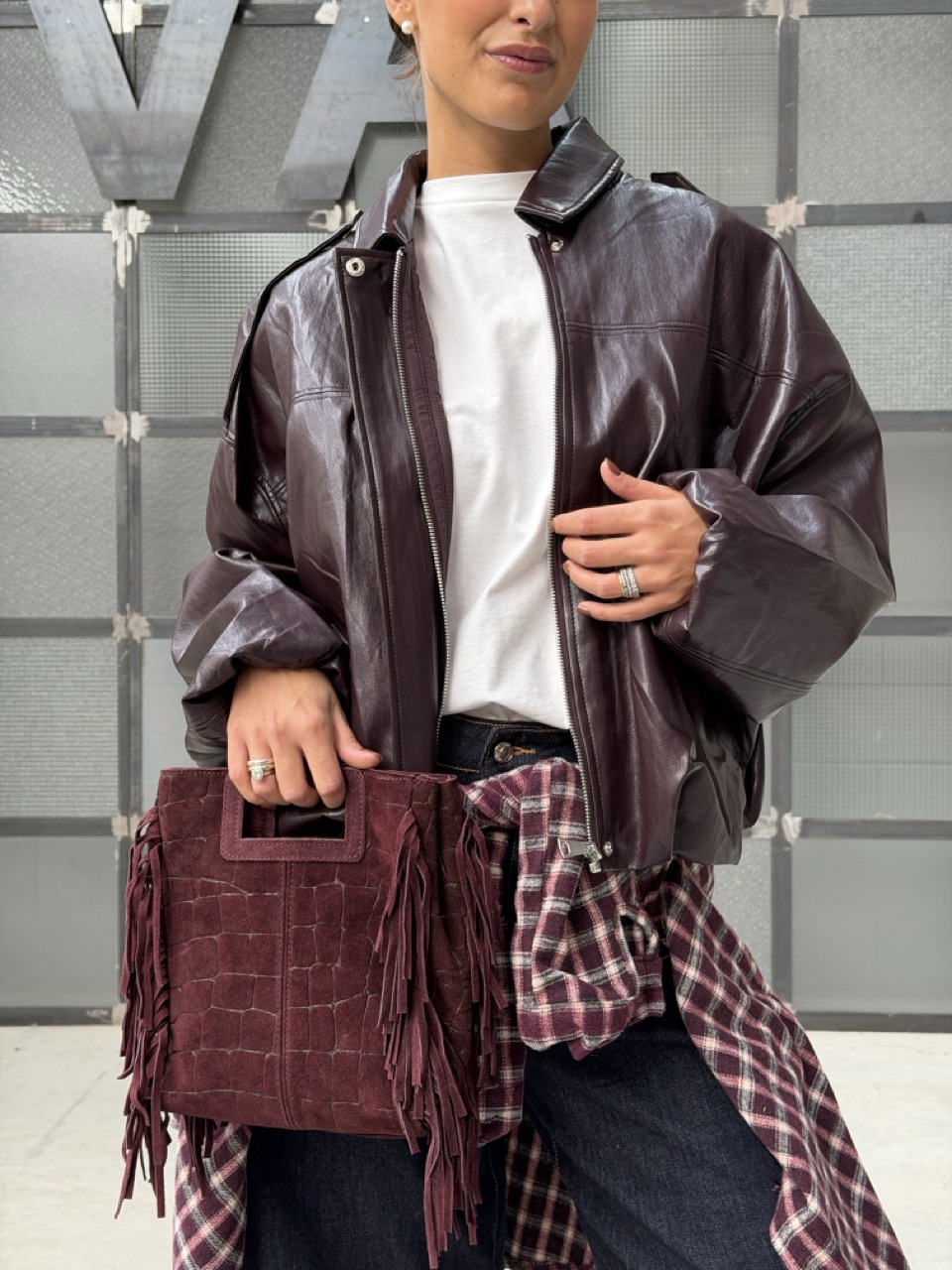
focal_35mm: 48
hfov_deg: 30.3
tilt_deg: -1.7
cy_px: 635
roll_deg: +0.1
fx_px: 1760
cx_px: 476
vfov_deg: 39.7
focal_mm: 6.76
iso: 125
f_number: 1.78
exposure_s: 1/60
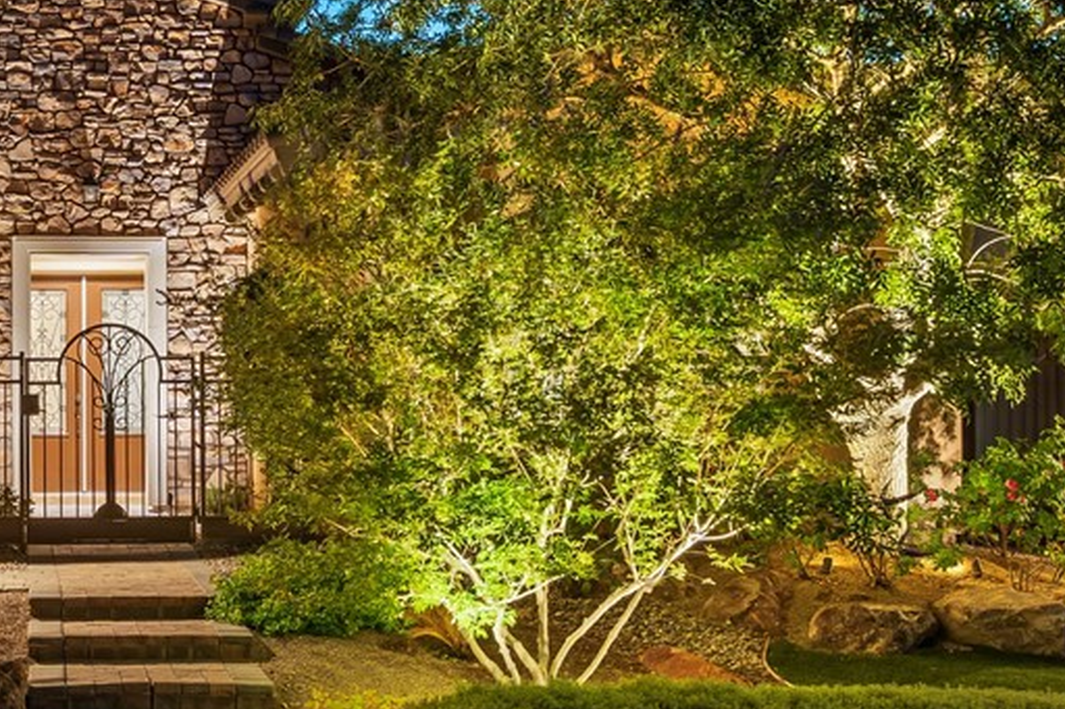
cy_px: 383
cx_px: -8
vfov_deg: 19.4
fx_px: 2070
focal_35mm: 70
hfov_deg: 27.2
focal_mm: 22
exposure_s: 1/1.25
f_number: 8
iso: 400
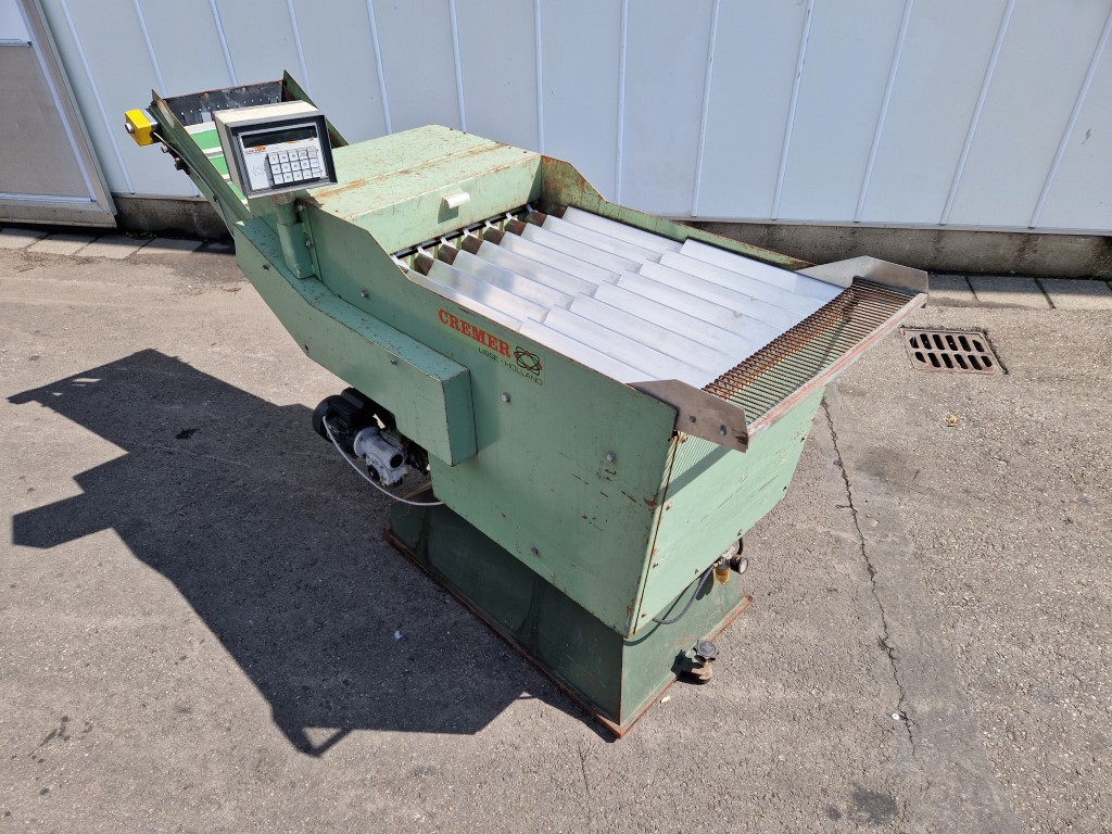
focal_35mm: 23
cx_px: 556
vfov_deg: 58.9
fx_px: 739
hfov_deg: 73.9
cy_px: 417
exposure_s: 1/874
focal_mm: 5.4
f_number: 1.8
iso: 50
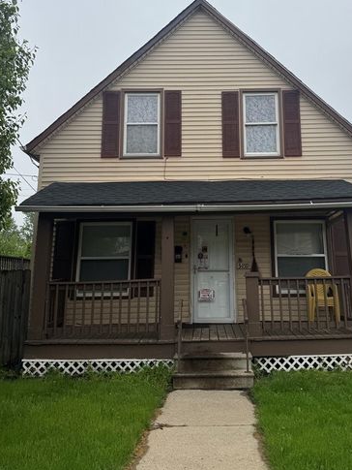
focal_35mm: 33
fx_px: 447
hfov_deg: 42.7
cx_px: 218
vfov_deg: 54.8
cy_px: 183
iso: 80
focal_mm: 6.76
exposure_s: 1/765
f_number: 1.78
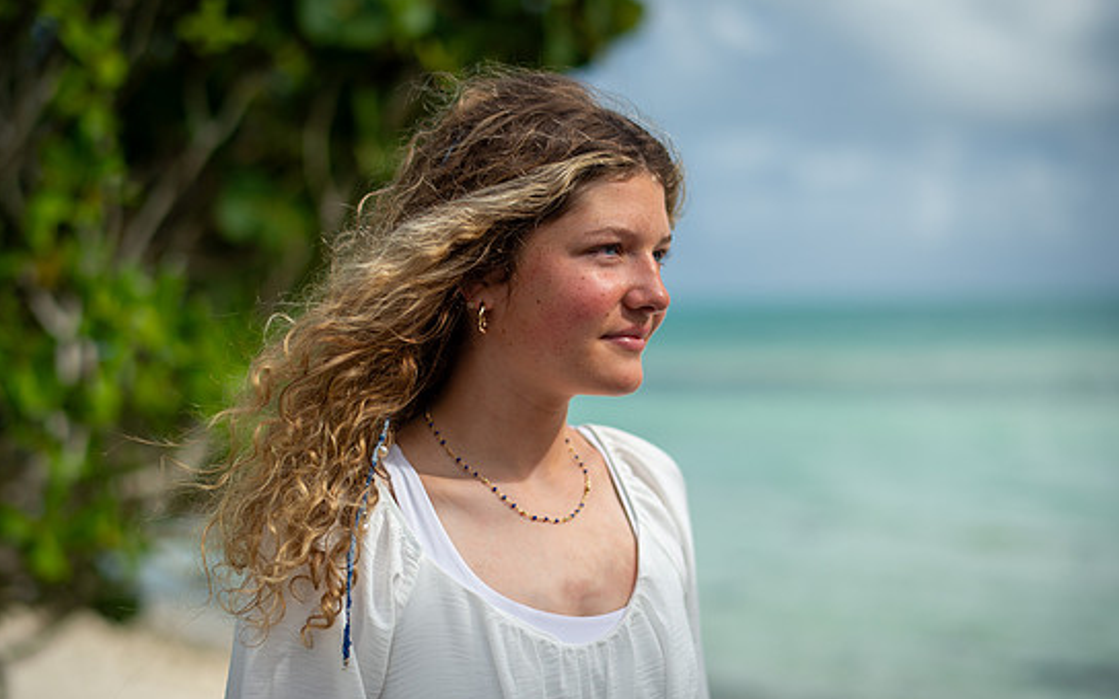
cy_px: 380
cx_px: 539
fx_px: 1921
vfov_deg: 20.6
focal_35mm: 63
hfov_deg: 32.5
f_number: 2
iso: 200
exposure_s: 1/2000
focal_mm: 58
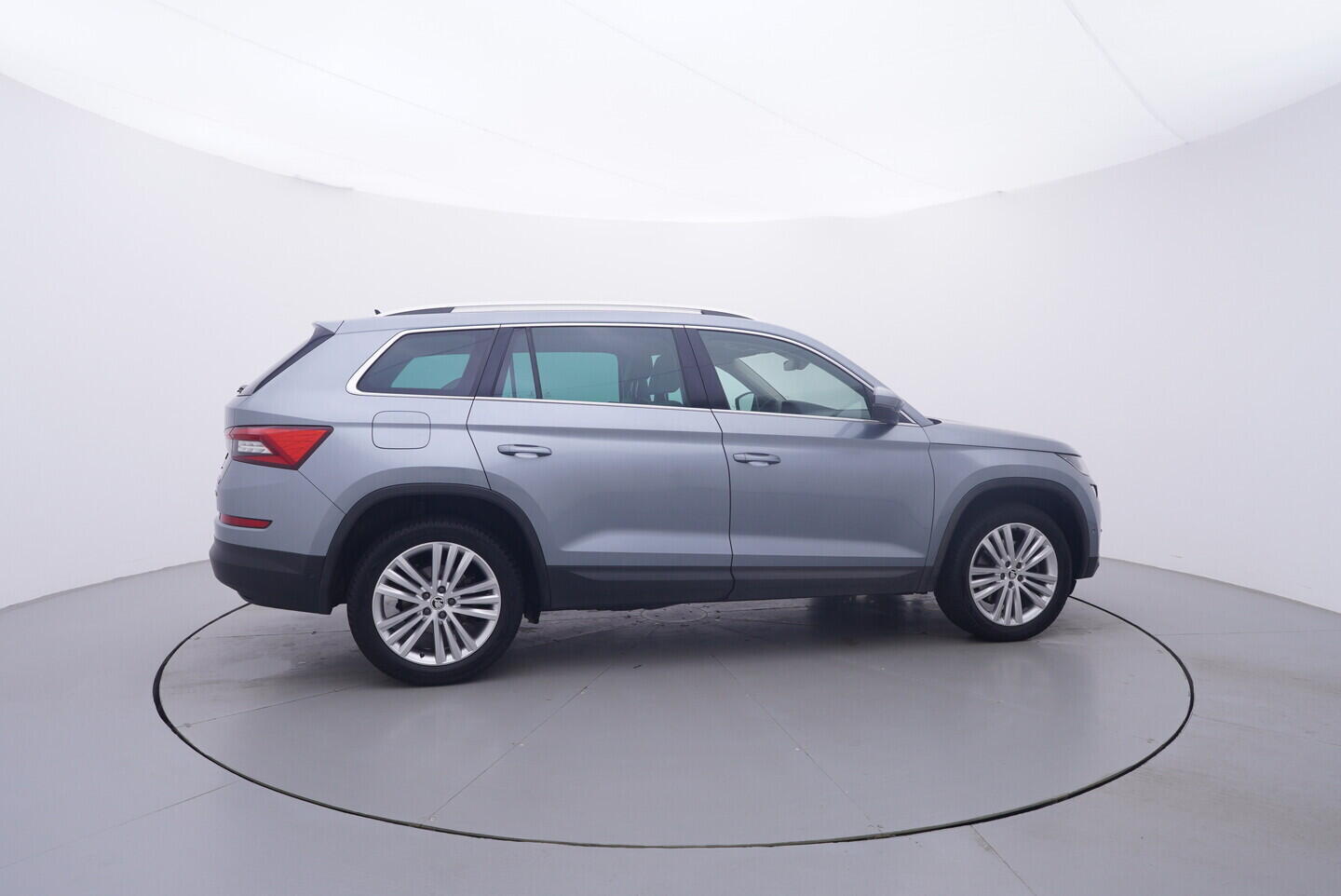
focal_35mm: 22
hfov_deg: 77.3
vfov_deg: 56.2
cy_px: 448
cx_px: 670
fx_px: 839
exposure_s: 1/80
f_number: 5
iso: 200
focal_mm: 15
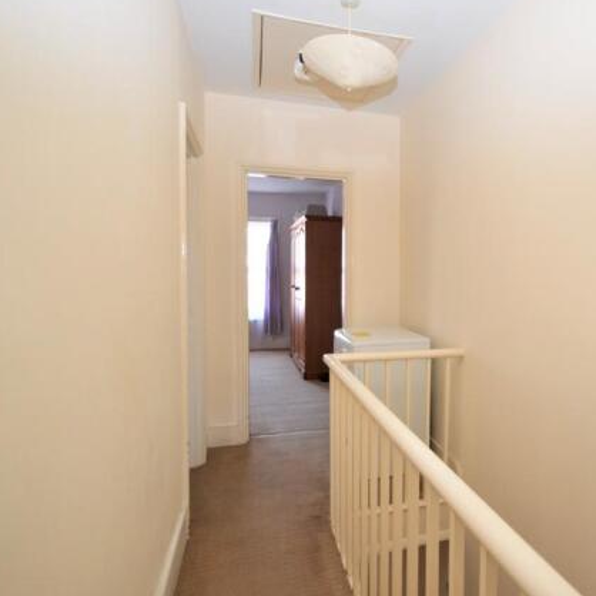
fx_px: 390
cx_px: 386
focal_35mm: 20
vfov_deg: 74.8
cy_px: 292
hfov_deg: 73.0
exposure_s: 1/60
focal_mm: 10
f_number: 4
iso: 1000
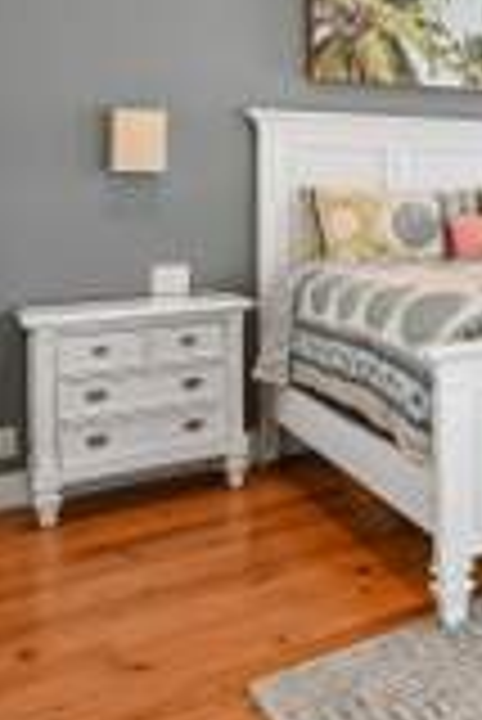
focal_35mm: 42
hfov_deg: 23.2
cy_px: 200
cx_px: 784
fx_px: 842
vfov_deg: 45.1
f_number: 8
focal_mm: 14
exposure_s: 1/160
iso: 3200
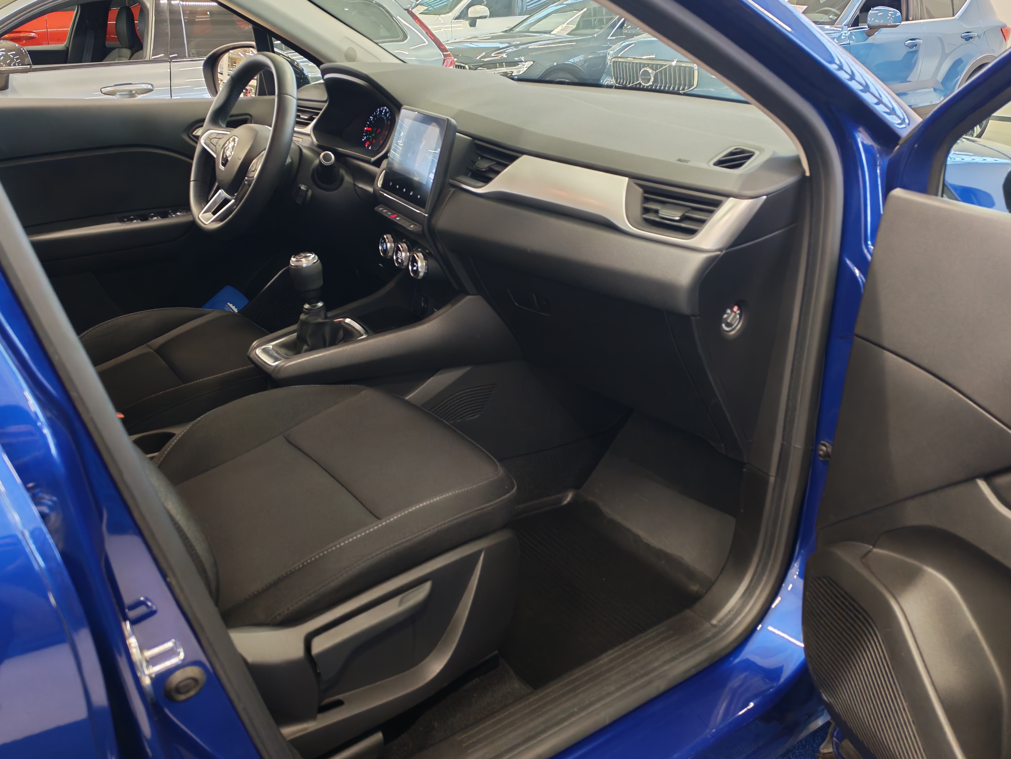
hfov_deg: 58.4
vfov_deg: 45.4
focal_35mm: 31
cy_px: 380
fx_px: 905
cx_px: 506
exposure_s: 1/50
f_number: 1.9
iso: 800
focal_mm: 6.12
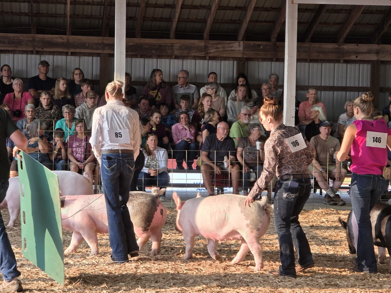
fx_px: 1299
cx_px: 196
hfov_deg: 17.1
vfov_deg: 12.9
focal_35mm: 115
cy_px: 146
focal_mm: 18.6
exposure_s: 1/120
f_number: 3.4
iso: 80
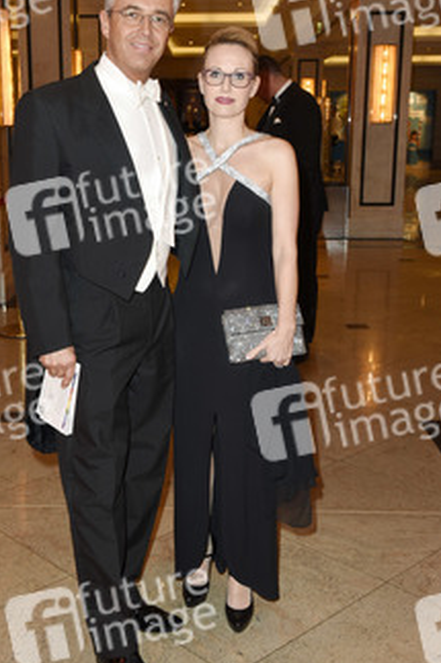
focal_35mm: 47
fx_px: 864
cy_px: 310
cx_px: 170
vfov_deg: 41.9
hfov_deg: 28.5
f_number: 6.3
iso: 800
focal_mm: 38
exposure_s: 1/50
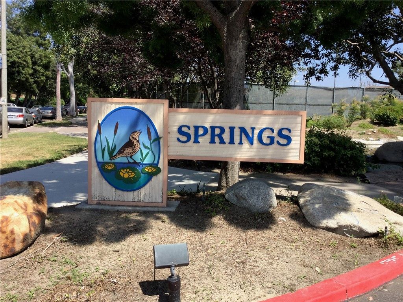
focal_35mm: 31
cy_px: 151
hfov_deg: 58.4
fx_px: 361
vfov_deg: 45.4
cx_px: 202
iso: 25
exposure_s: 1/747
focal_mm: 3.3
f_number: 2.4
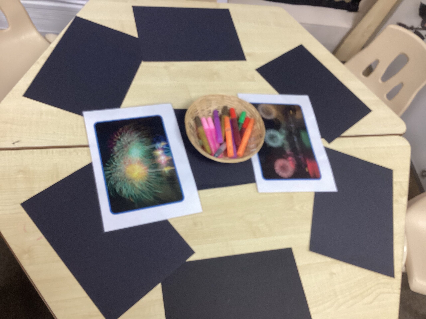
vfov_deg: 45.4
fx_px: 381
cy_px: 160
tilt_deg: -57.7
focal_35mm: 31
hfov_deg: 58.4
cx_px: 213
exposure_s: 1/50
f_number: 2.4
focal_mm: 3.3
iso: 125
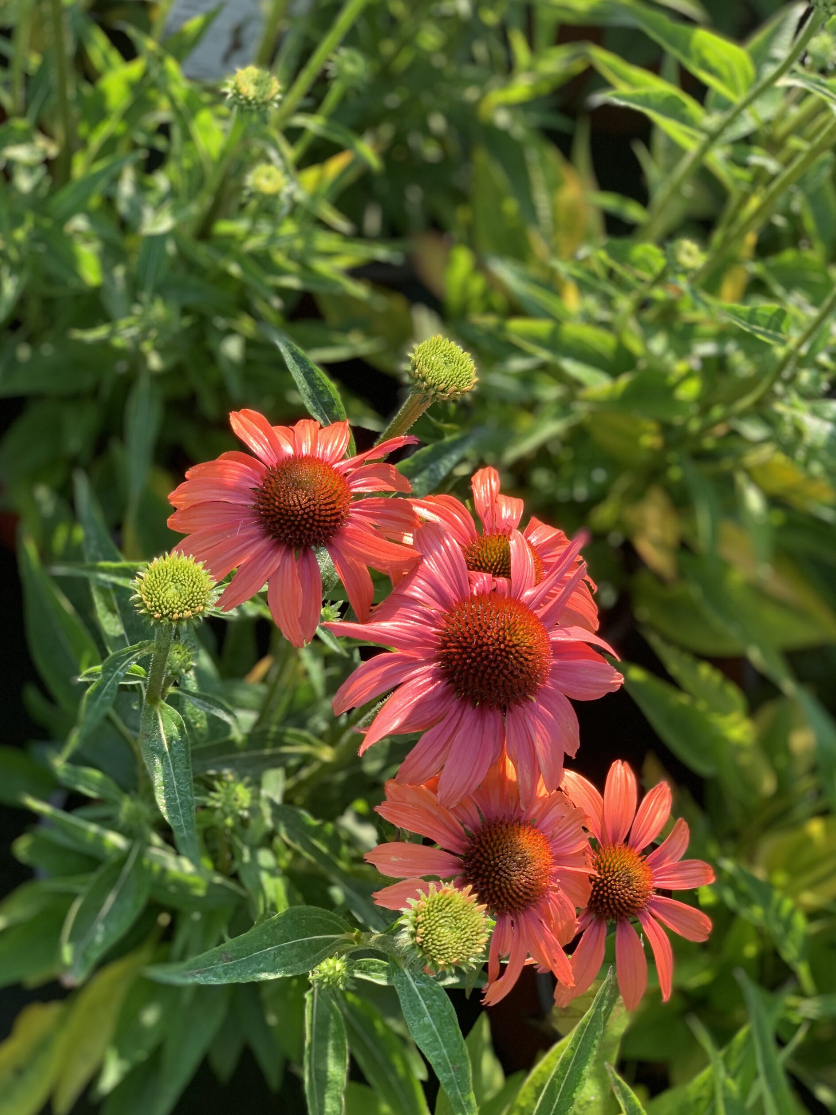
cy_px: 559
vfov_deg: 36.2
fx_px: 1707
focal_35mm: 53
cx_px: 418
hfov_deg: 27.5
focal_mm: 6
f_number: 2.4
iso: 20
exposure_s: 1/122
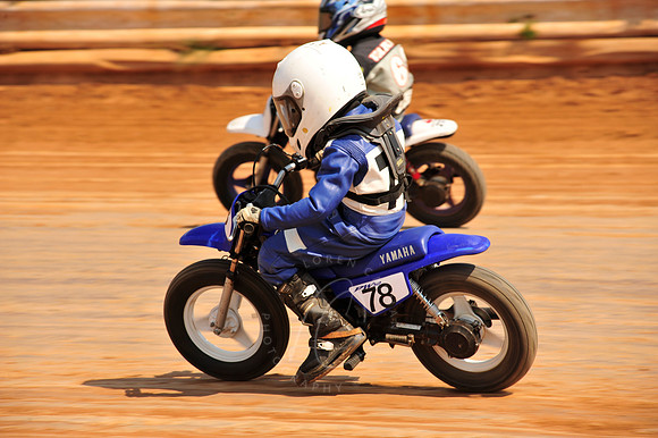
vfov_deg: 6.9
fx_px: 3653
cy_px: 219
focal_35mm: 200
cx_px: 329
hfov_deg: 10.3
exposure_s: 1/400
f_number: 9
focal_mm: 200
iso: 200
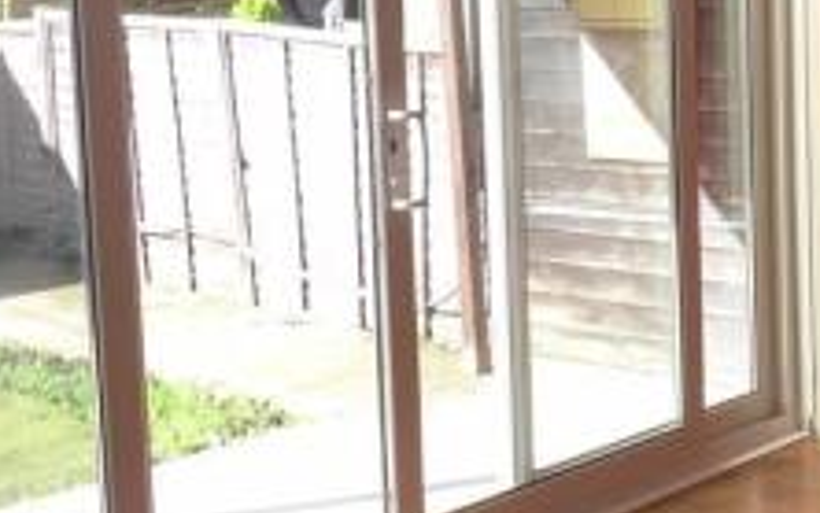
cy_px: 109
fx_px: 1677
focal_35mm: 75
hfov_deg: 25.6
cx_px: 888
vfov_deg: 17.3
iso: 160
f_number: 4
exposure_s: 1/100
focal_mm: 4.8
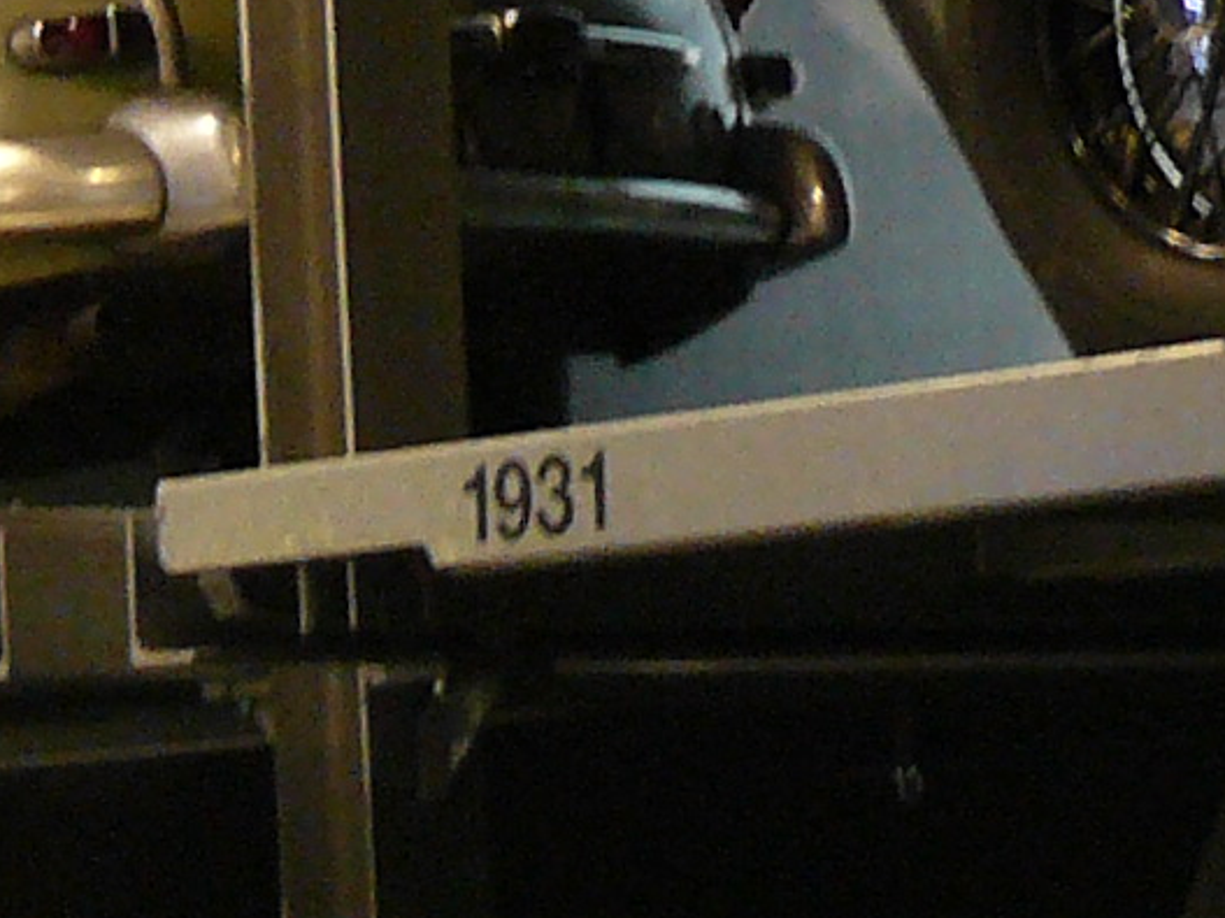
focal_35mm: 210
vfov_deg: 6.9
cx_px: -323
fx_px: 7430
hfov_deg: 9.3
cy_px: -553
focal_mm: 6
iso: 200
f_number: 2.8
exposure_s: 1/6
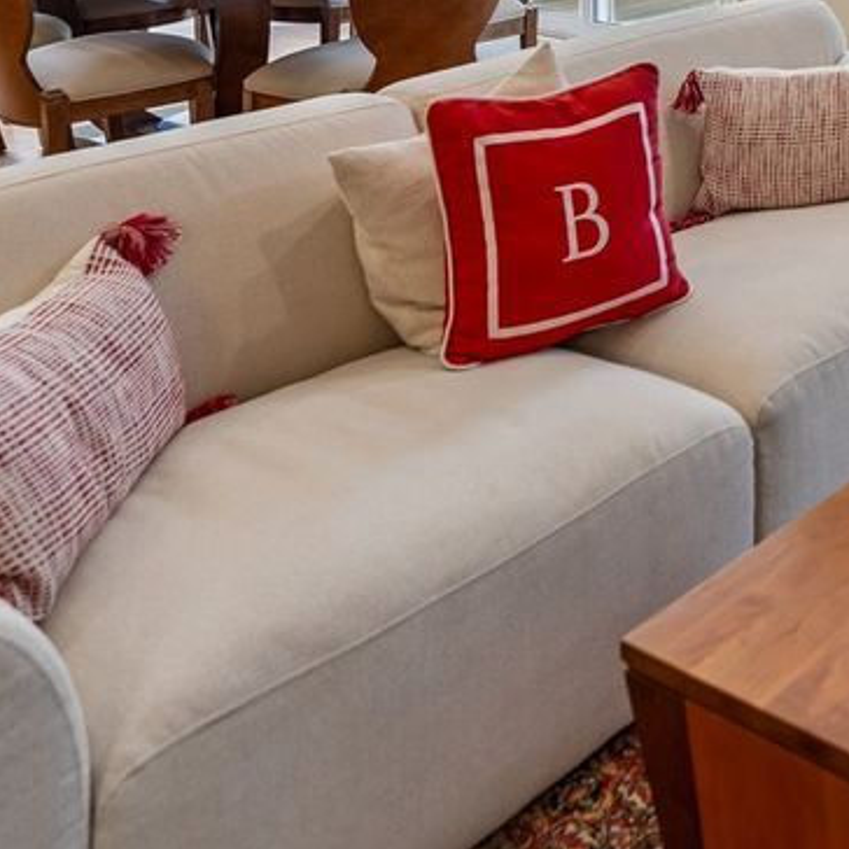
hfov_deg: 29.5
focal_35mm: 49
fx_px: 1360
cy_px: -217
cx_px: 1036
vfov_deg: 29.0
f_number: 3.2
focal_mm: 14
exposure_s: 1/30
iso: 200
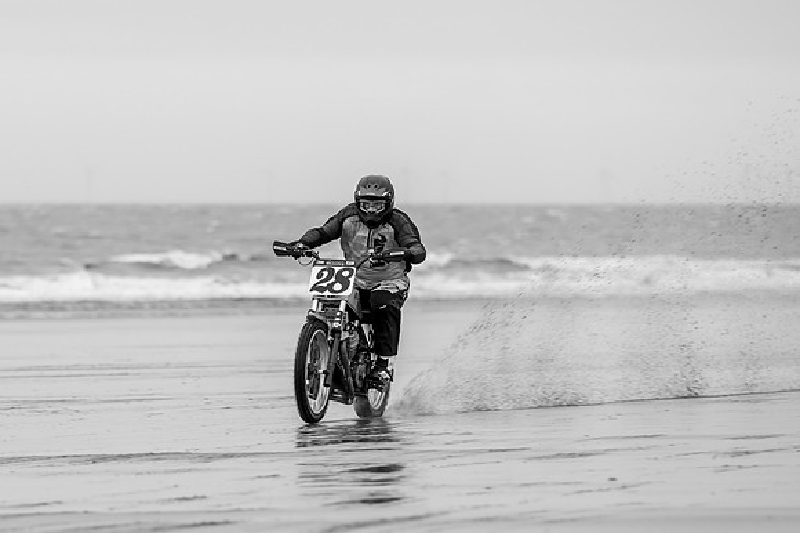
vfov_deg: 3.7
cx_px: 314
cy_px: 286
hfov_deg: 5.6
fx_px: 8172
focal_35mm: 368
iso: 160
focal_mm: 200
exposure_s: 1/400
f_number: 4
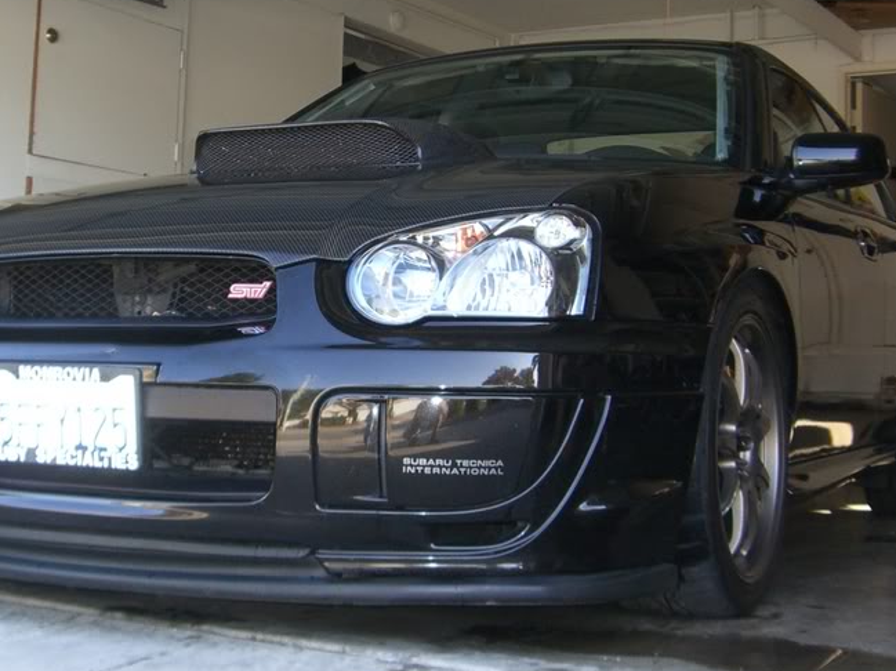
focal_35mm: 60
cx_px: 431
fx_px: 1552
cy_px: 289
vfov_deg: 24.4
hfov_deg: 32.2
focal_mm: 6.2
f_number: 2.7
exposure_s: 1/125
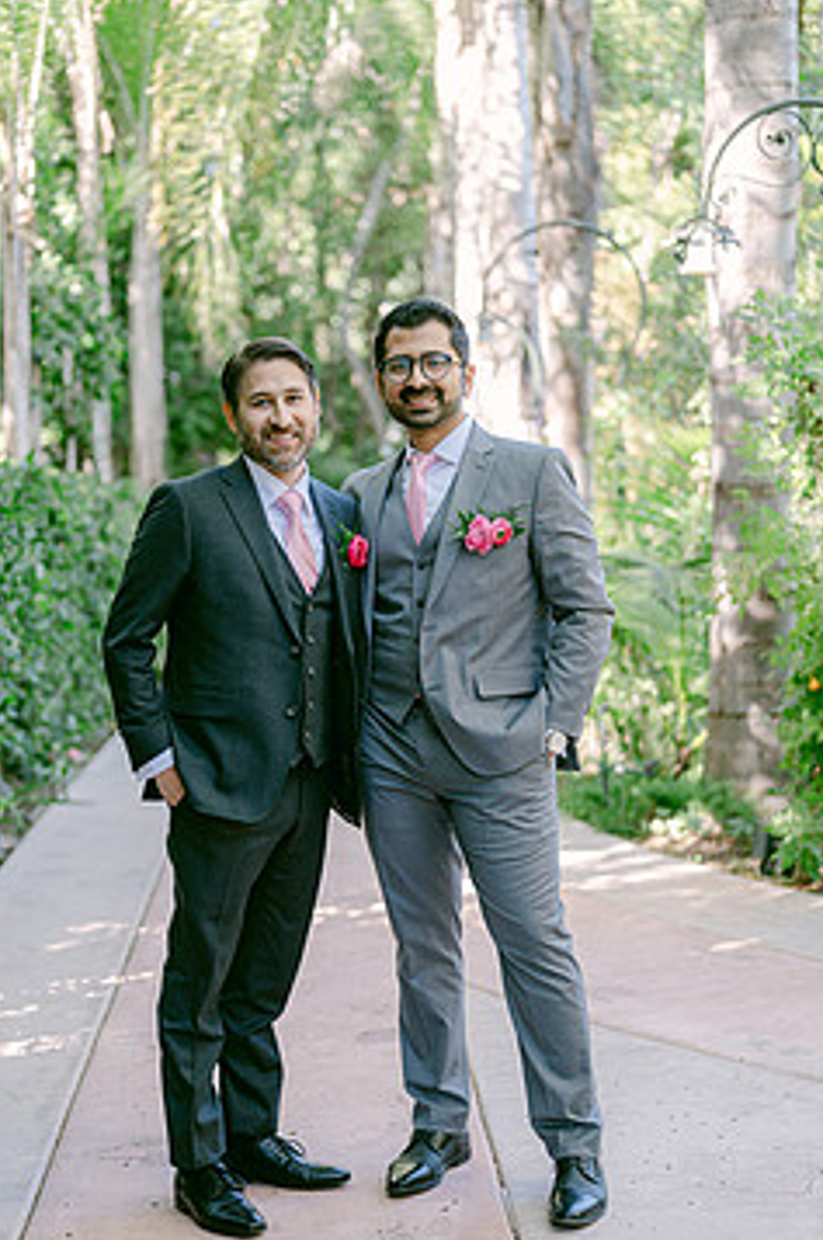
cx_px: 342
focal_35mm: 63
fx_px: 2167
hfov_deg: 21.5
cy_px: 702
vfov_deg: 31.9
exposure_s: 1/125
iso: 125
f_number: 2
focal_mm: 50
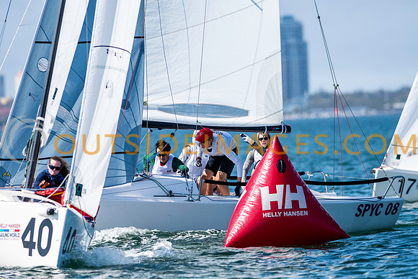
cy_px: 140
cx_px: 209
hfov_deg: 4.6
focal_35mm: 450
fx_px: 5226
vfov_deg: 3.1
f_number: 5
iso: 200
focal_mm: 300
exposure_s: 1/2500
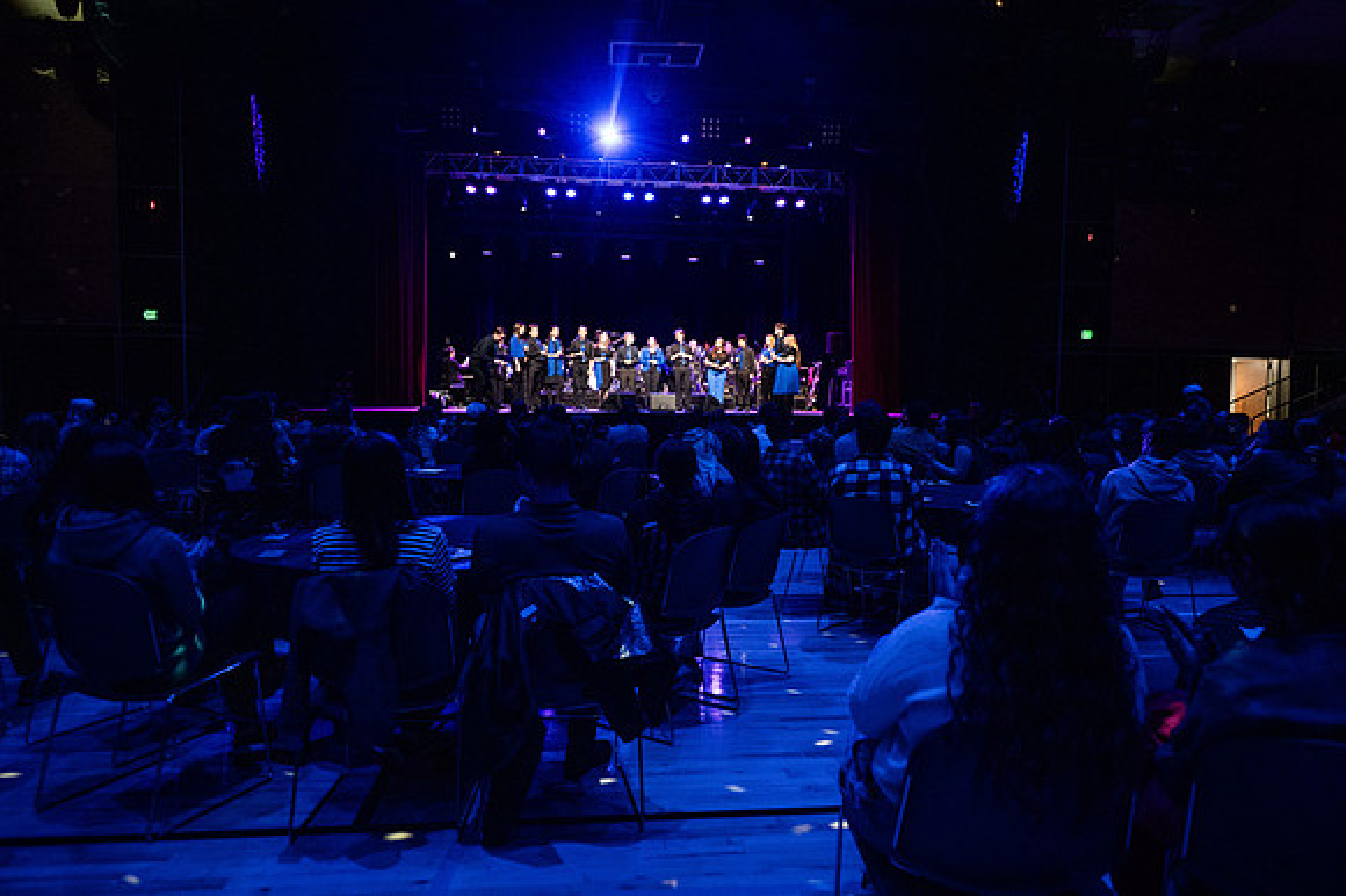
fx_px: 909
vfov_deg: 52.5
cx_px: 673
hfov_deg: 73.1
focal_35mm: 24
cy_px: 448
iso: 8000
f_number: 2.8
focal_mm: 24
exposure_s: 1/320
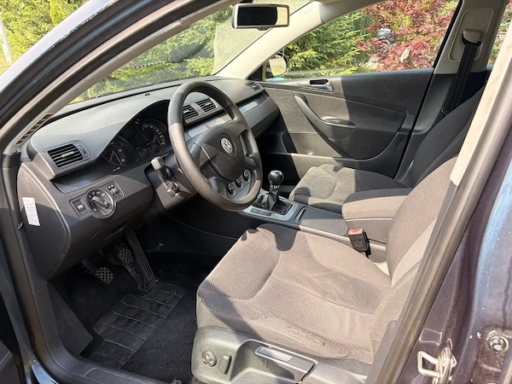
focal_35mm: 26
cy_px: 192
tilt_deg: -20.4
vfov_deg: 53.1
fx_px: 385
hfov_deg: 67.3
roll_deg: +6.6
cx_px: 256
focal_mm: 5.96
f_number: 1.6
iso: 50
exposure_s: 1/325
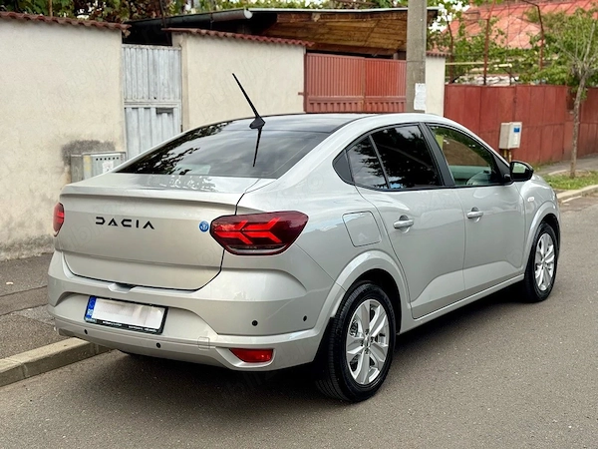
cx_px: 299
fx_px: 829
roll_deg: -0.2
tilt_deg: -8.6
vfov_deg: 30.3
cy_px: 224
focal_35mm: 48
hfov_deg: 39.7
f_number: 1.78
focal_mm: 6.76
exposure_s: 1/464
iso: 64
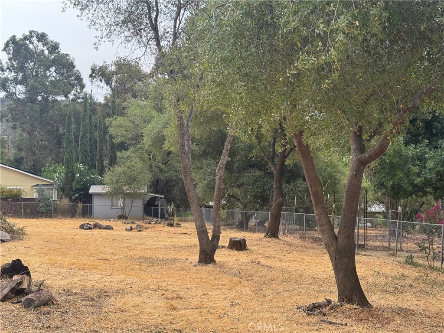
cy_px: 166
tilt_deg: -1.0
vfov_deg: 30.3
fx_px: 616
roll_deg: -0.2
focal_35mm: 48
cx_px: 222
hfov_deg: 39.7
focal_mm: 6.76
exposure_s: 1/436
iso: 64
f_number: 1.78
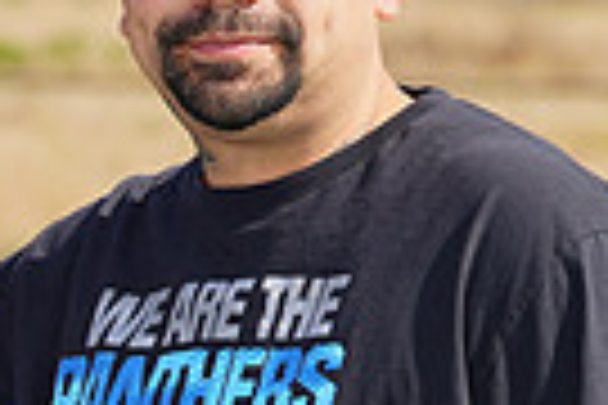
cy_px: 608
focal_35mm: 726
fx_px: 12260
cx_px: -122
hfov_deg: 2.8
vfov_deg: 1.9
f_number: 8
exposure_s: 1/250
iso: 100
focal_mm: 169
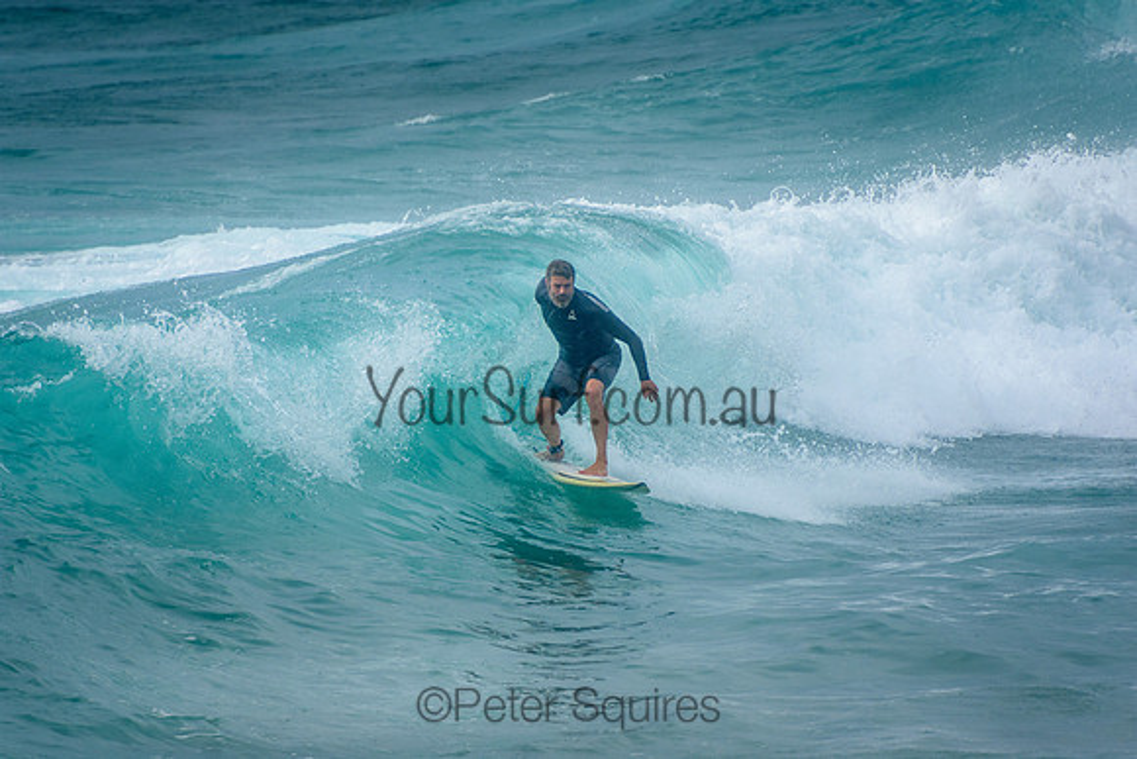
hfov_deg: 3.4
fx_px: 18954
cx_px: 568
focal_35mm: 600
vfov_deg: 2.3
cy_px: 380
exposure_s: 1/2000
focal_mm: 400
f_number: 5.6
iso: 360
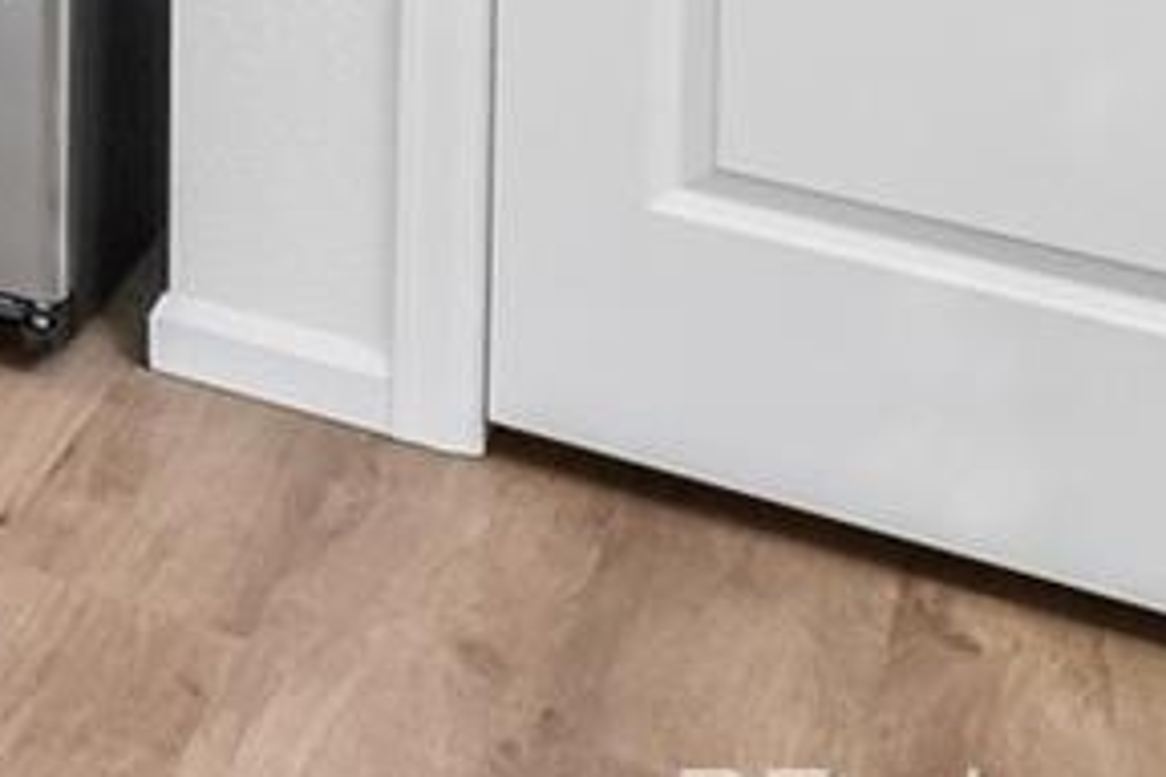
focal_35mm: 92
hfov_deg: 13.3
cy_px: -1259
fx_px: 2972
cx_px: -1907
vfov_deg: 11.5
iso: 250
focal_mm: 11
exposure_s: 1/30
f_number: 8
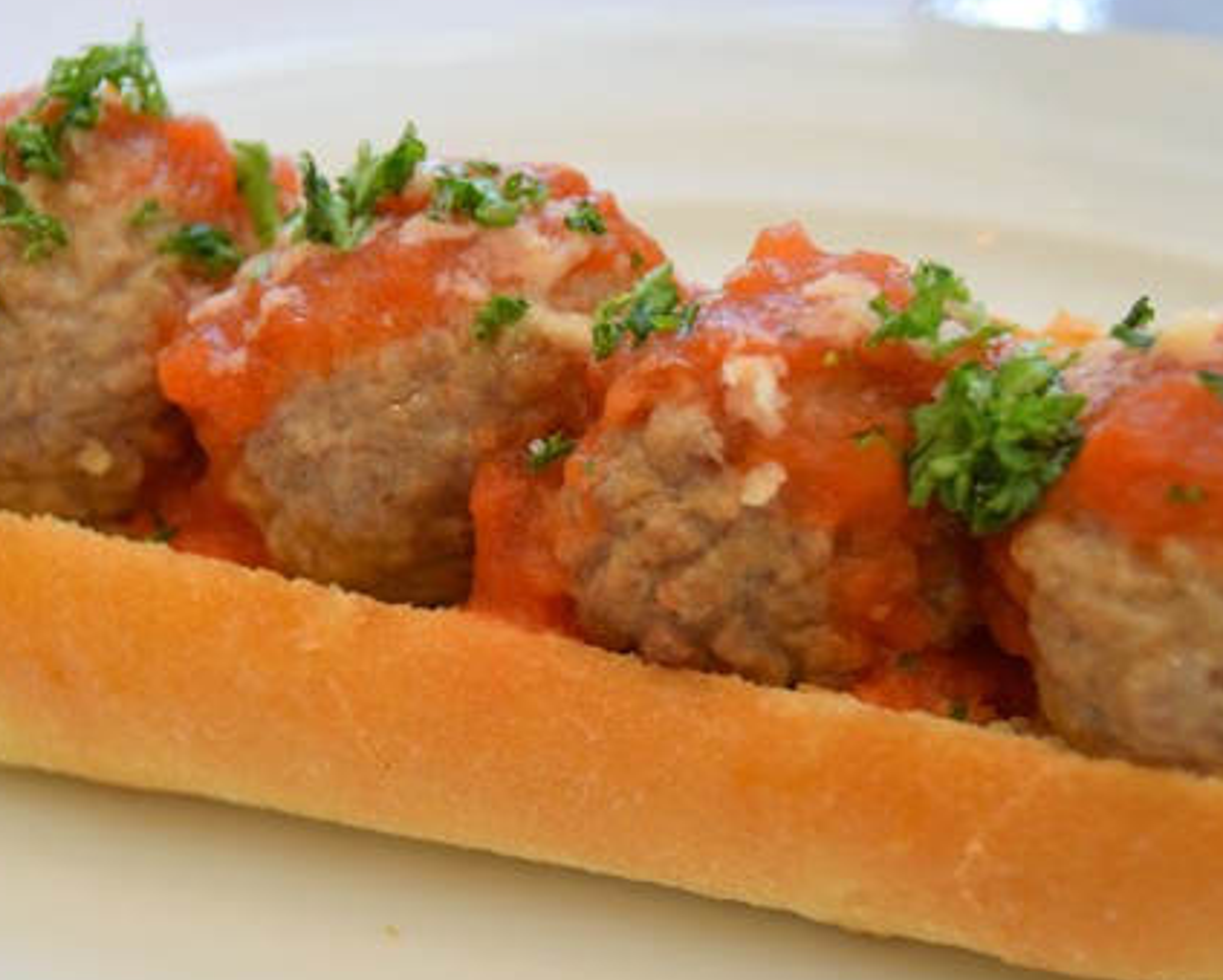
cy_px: 571
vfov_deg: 11.7
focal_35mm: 132
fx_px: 4781
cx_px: 653
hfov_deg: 14.6
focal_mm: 62
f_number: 4.8
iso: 1000
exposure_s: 1/125
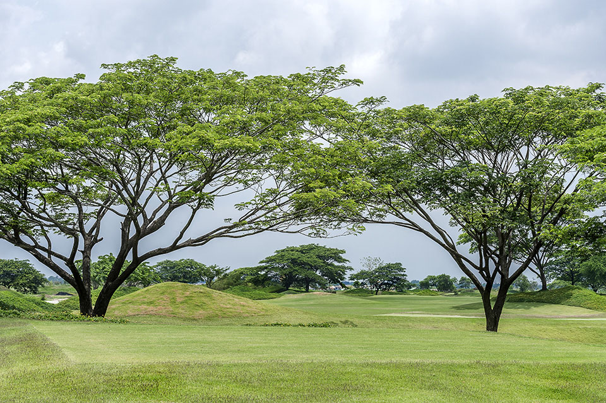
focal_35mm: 70
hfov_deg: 28.9
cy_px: 202
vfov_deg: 19.4
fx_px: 1178
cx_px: 303
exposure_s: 1/160
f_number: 20
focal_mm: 70
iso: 200
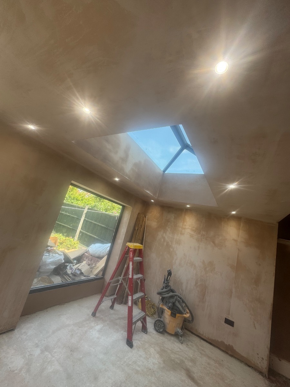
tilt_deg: +11.6
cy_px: 194
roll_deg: -15.9
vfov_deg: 102.1
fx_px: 156
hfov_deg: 85.7
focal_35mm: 14
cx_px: 145
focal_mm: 2.22
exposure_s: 1/151
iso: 40
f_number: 2.2
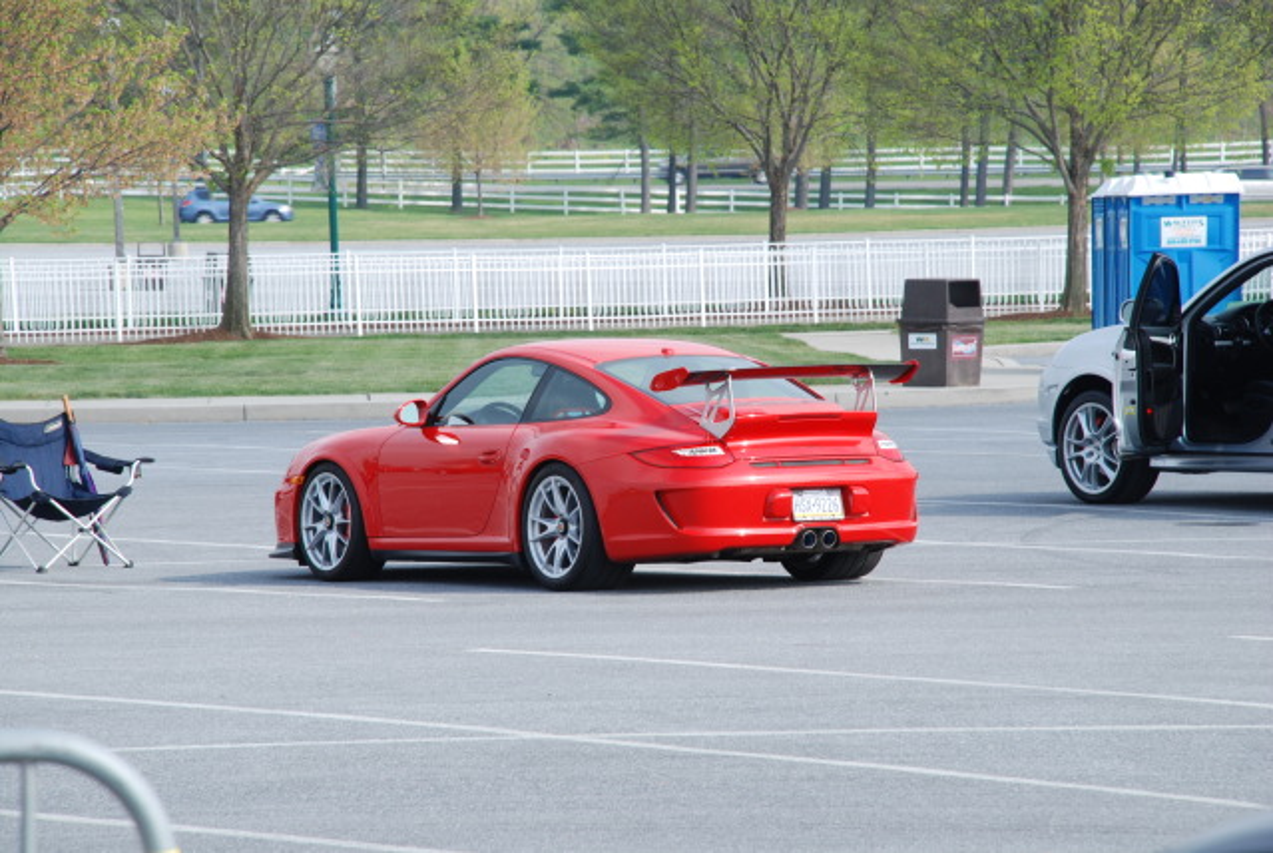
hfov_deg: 10.1
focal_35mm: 202
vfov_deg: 6.8
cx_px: 636
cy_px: 426
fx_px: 7170
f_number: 13
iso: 100
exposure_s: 1/60
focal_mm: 135
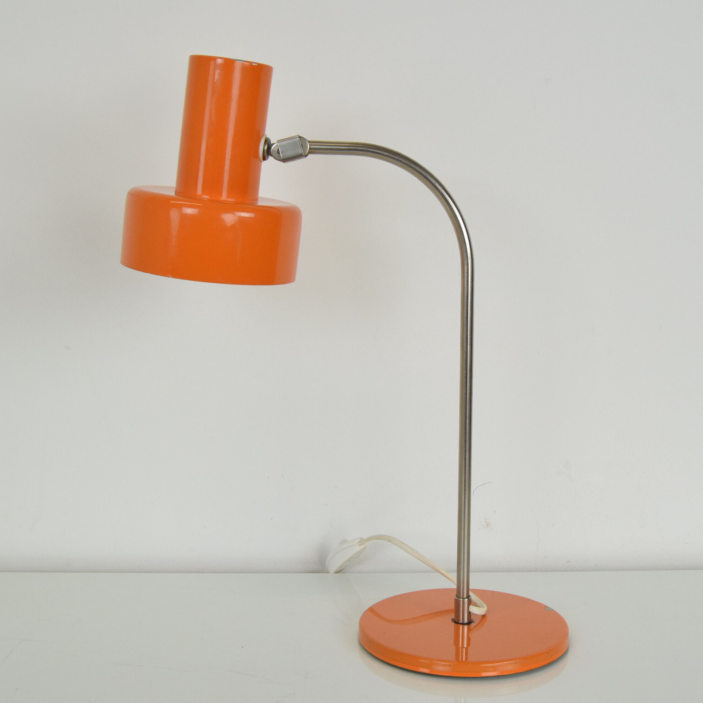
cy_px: 352
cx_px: 383
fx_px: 1057
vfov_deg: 36.8
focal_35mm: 46
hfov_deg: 36.8
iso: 1600
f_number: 9
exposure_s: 1/320
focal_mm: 24
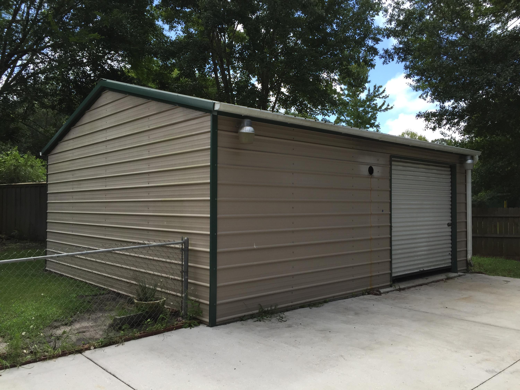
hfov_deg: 61.7
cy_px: 195
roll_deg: -1.0
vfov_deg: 48.2
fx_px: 436
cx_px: 260
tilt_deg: +2.7
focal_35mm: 29
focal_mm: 4.15
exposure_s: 1/1041
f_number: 2.2
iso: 32
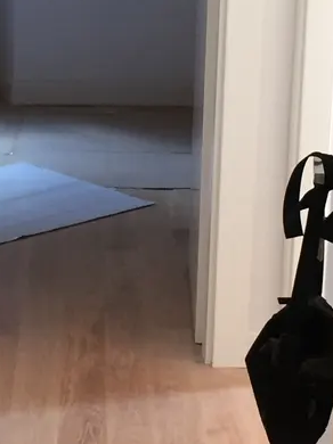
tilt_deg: -12.2
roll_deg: -1.2
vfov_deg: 16.5
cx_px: 63
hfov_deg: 12.4
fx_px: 1528
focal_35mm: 119
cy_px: 114
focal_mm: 4.15
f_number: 2.2
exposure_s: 1/33
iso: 50
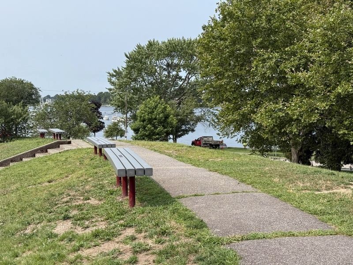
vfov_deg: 30.3
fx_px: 489
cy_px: 132
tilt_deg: -4.3
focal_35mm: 48
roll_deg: +0.1
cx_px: 176
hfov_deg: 39.7
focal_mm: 6.76
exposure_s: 1/3534
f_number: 1.78
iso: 64
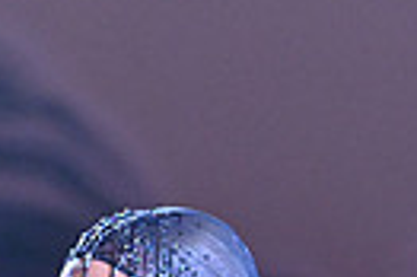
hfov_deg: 2.3
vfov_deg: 1.5
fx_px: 10238
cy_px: 441
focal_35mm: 885
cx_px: 439
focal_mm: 200
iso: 4000
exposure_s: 1/400
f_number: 5.6
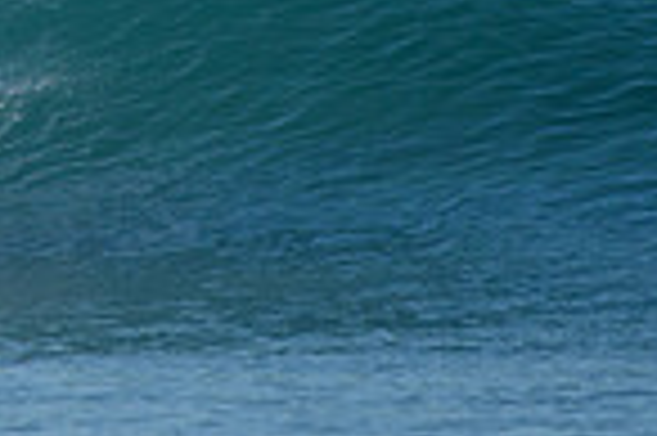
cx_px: -212
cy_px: -267
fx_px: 36204
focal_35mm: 1986
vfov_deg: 0.7
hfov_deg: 1.0
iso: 250
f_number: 5.6
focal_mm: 500
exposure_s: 1/2000
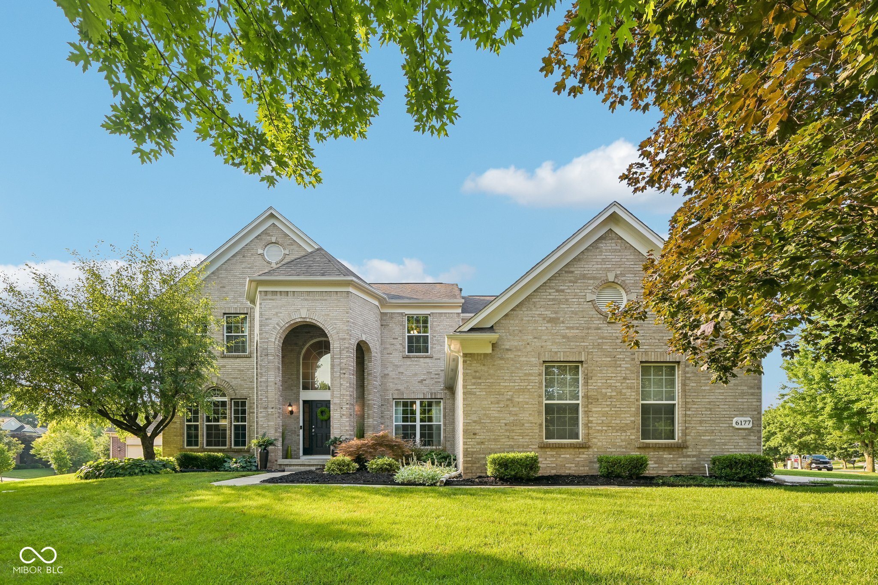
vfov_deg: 81.2
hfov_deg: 104.3
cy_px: 292
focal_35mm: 14
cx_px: 439
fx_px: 341
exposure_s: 1/100
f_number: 8
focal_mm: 14
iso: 100
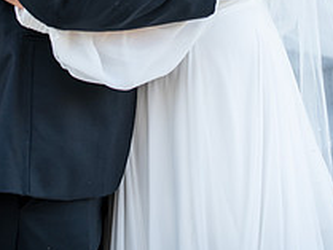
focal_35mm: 145
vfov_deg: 10.0
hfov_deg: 13.6
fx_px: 1396
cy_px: -97
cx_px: 134
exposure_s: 1/200
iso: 200
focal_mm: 70
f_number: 4
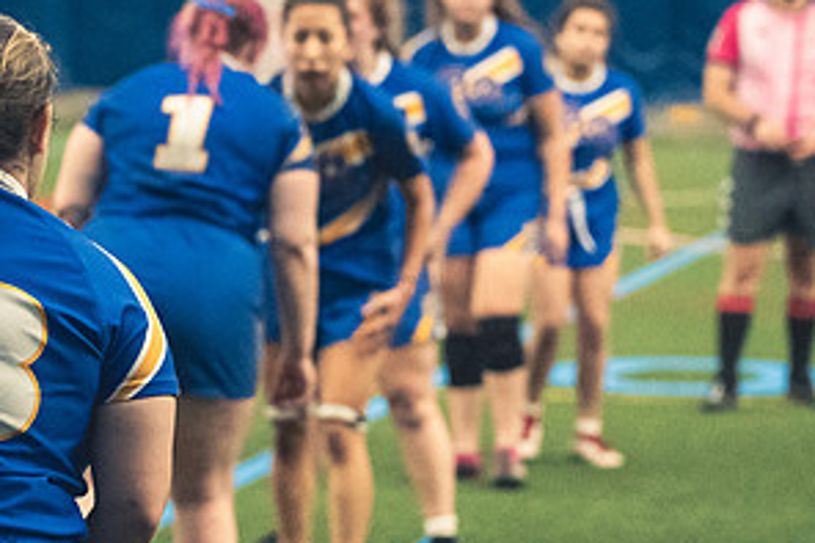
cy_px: 342
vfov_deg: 6.7
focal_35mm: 206
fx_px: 4661
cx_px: 176
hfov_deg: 10.0
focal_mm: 70
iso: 12800
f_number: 2.8
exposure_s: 1/500
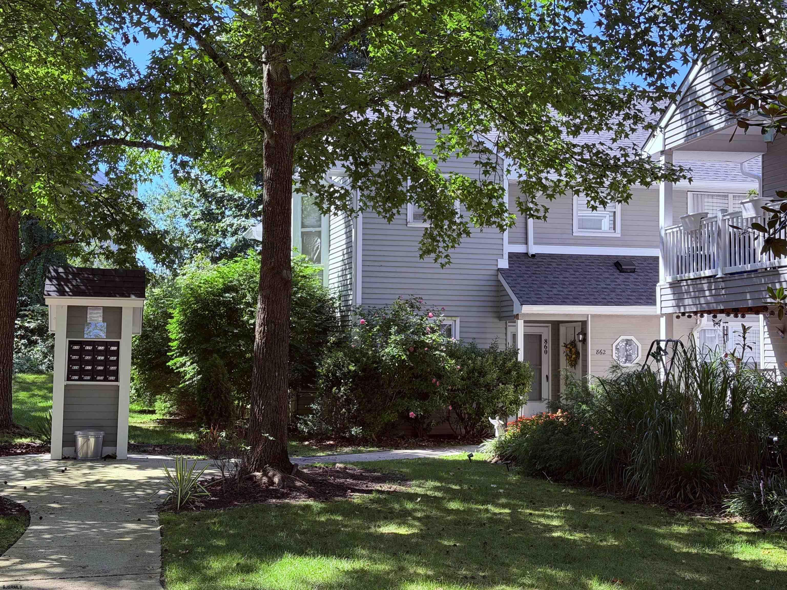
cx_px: 394
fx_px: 1091
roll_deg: -1.0
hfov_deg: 39.7
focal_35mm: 48
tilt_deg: +2.7
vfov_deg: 30.3
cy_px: 295
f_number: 1.78
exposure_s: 1/675
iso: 80
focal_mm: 6.76
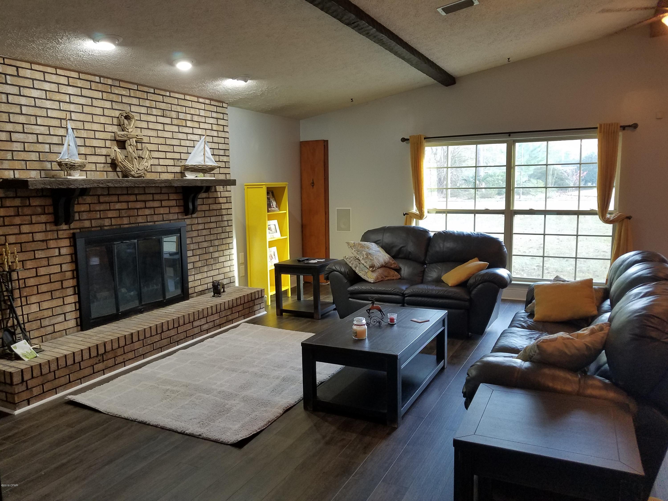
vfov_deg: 53.1
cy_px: 250
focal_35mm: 26
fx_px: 502
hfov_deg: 67.3
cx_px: 334
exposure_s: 1/40
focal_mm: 4.2
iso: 160
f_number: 1.7
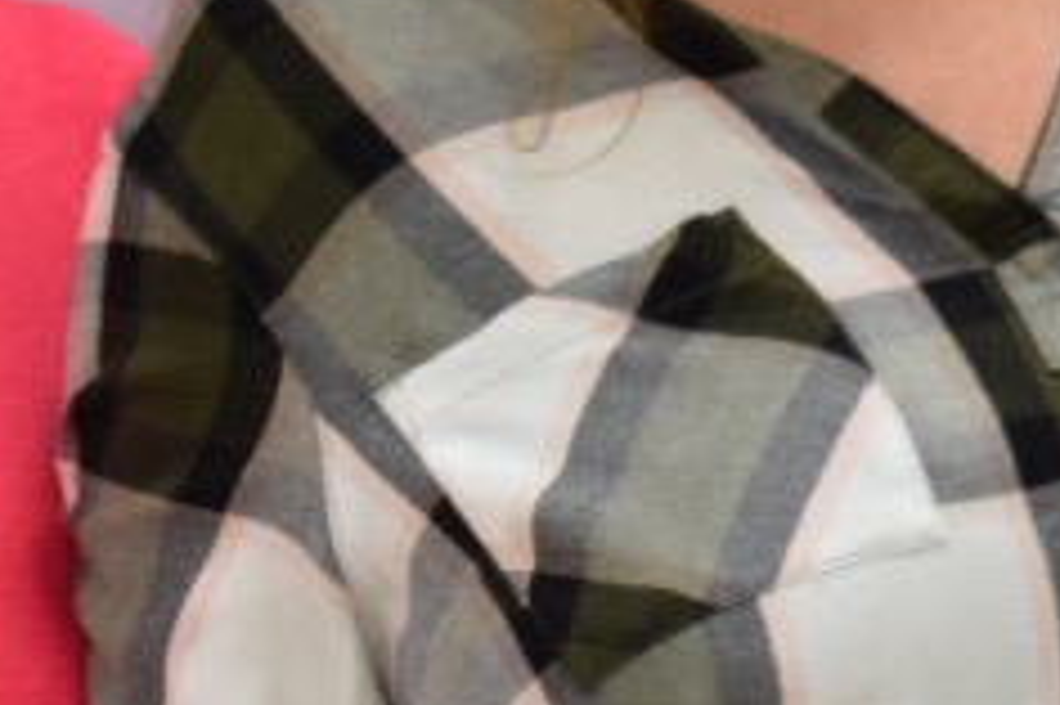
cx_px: 2556
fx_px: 9399
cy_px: 207
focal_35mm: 319
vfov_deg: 4.3
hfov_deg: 6.2
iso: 800
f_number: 4.2
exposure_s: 1/60
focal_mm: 31
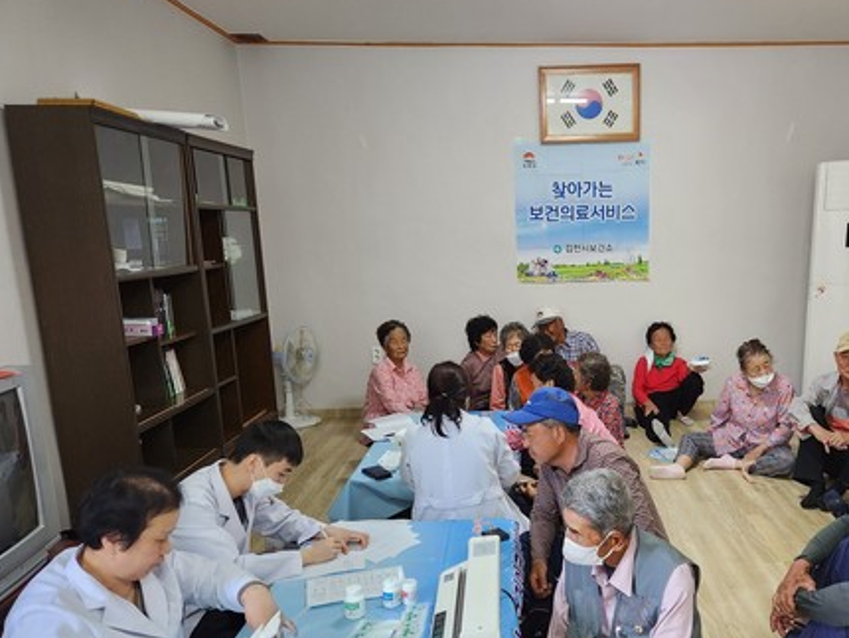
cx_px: 569
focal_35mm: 31
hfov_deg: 57.0
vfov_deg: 45.1
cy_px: 402
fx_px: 761
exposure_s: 1/120
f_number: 1.8
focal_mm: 5.4
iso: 400
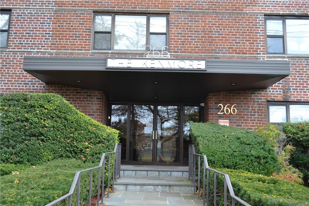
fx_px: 335
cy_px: 103
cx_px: 154
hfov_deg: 49.6
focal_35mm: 39
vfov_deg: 34.2
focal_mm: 26
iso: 220
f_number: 5.6
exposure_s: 1/60
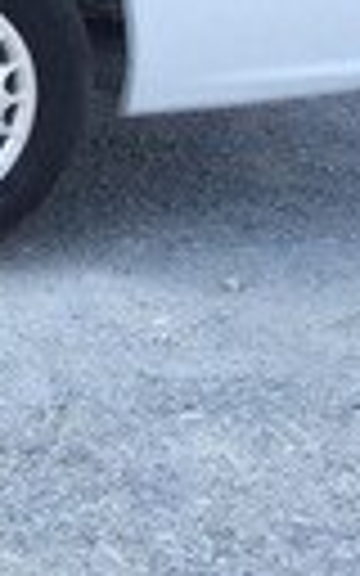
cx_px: -909
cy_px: 200
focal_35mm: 158
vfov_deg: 13.2
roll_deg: +2.0
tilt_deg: -17.0
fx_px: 2480
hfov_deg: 7.0
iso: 32
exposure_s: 1/514
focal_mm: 4.15
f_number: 2.2
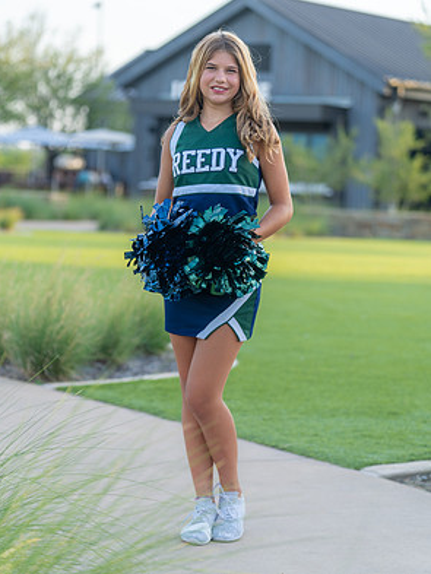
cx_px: 213
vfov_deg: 19.8
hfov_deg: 14.9
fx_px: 1643
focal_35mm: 99
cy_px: 247
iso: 100
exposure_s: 1/250
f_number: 2.8
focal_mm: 90
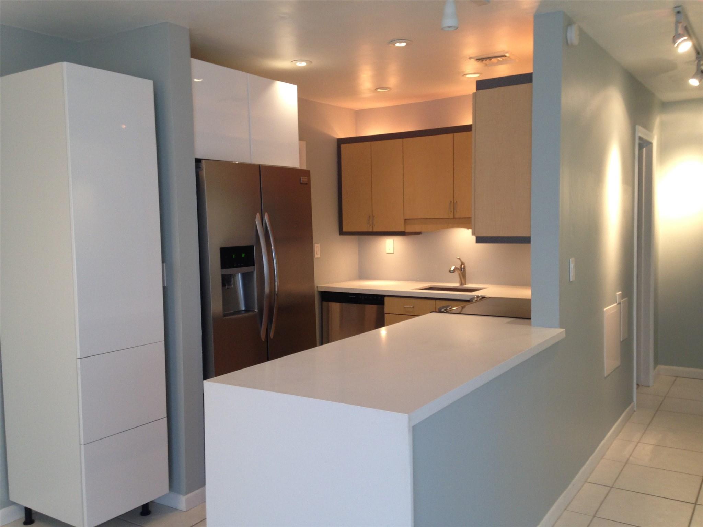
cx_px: 352
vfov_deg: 42.9
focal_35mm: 33
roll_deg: +1.3
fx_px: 670
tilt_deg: -3.4
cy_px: 264
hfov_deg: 55.4
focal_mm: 4.12
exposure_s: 1/20
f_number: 2.4
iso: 64
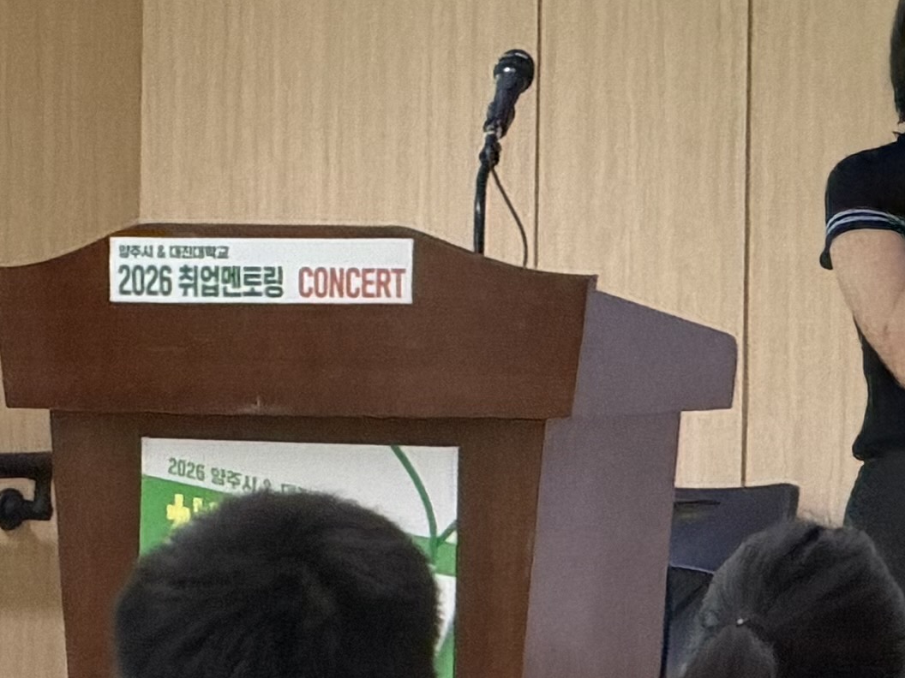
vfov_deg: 2.7
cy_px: 144
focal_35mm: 541
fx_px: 14144
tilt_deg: -1.4
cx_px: 1707
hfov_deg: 3.6
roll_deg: -0.8
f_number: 2.8
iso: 320
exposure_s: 1/121
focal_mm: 16.89
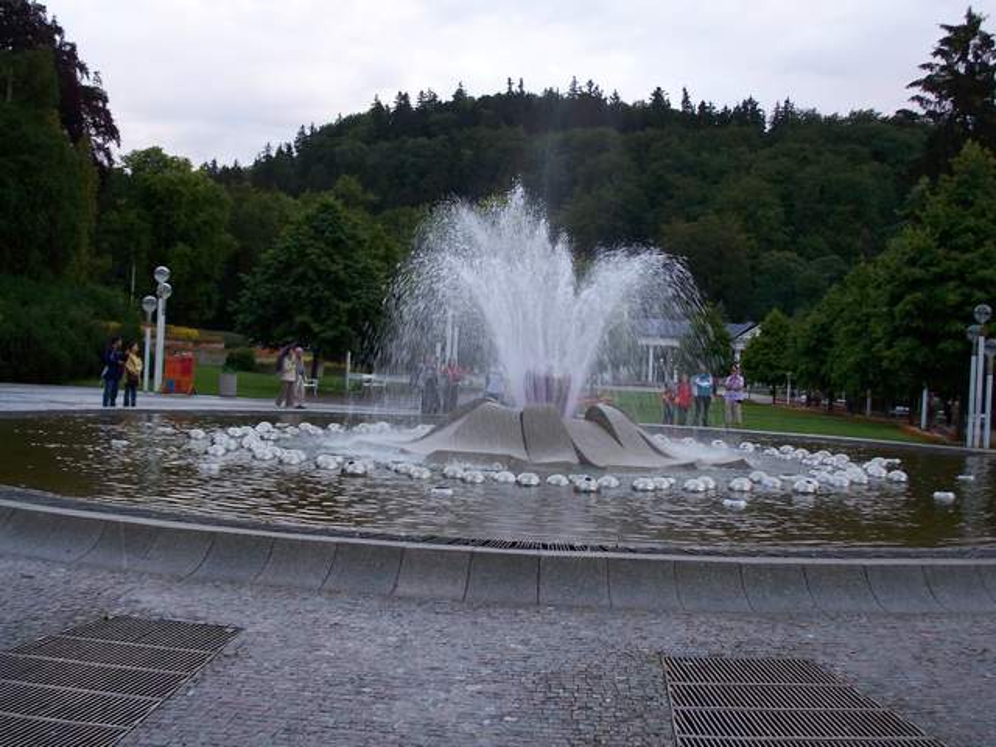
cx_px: 498
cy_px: 374
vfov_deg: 33.6
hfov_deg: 43.9
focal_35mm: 43
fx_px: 1237
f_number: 3.2
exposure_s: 1/40
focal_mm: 9.1
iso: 200
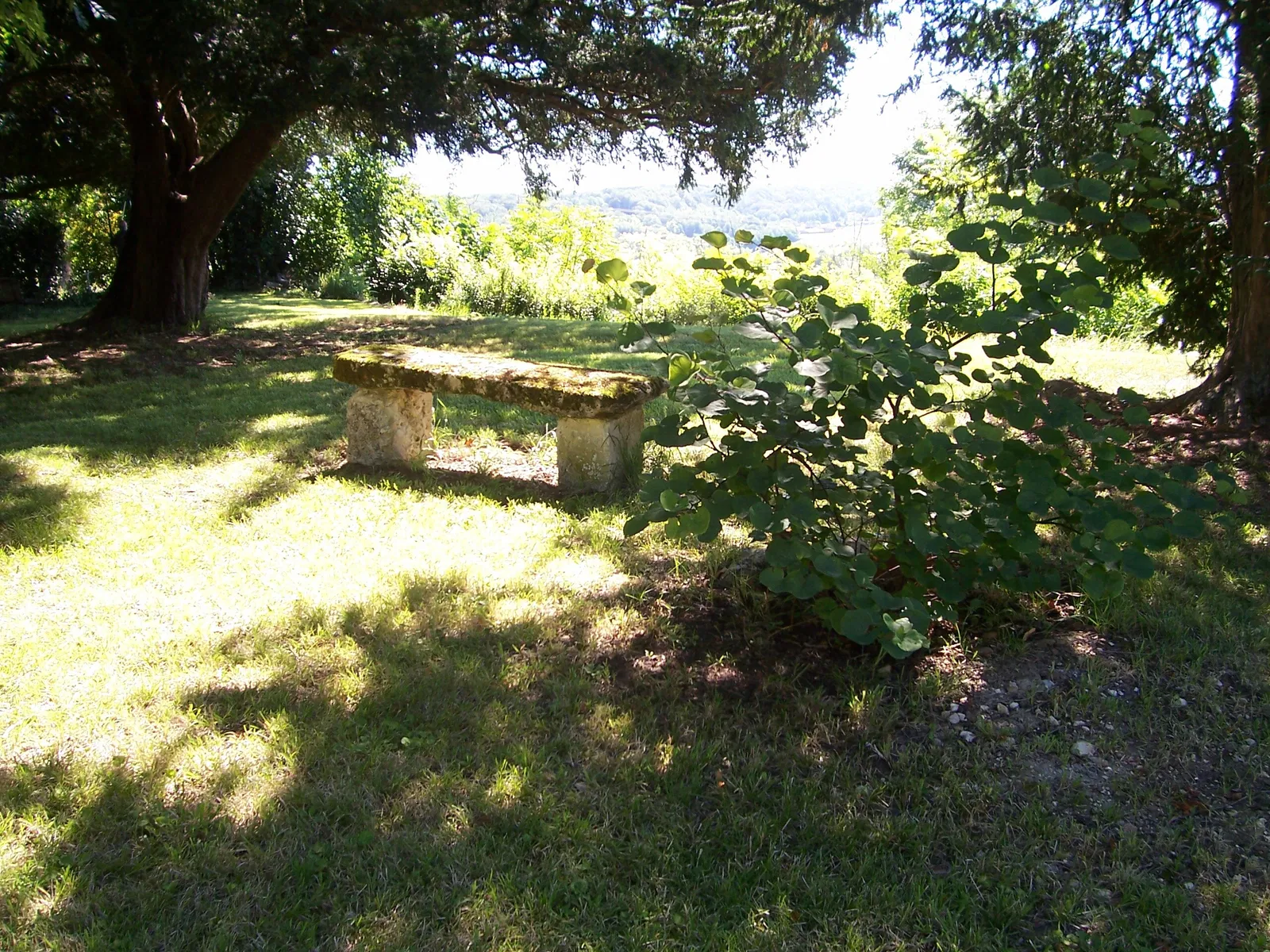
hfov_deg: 54.0
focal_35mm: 34
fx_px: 1247
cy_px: 476
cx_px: 635
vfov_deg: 41.8
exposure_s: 1/180
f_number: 2.7
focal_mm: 5.6
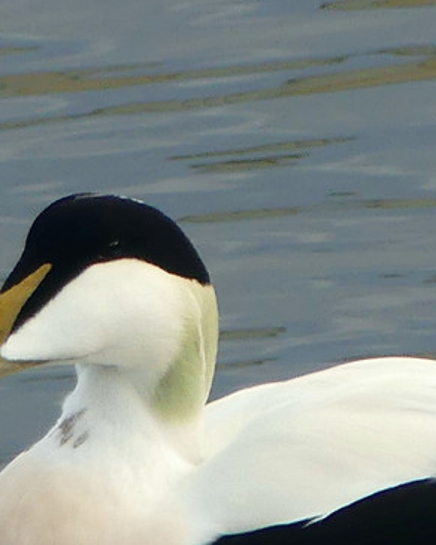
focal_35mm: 3420
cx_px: 249
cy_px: 445
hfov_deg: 0.5
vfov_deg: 0.6
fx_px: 55164
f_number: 2.8
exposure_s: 1/250
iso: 100
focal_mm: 108
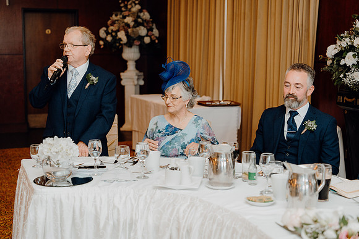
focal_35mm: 58
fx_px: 578
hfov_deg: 34.5
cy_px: 120
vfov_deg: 23.4
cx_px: 180
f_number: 2.8
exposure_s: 1/200
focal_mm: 58
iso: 1250
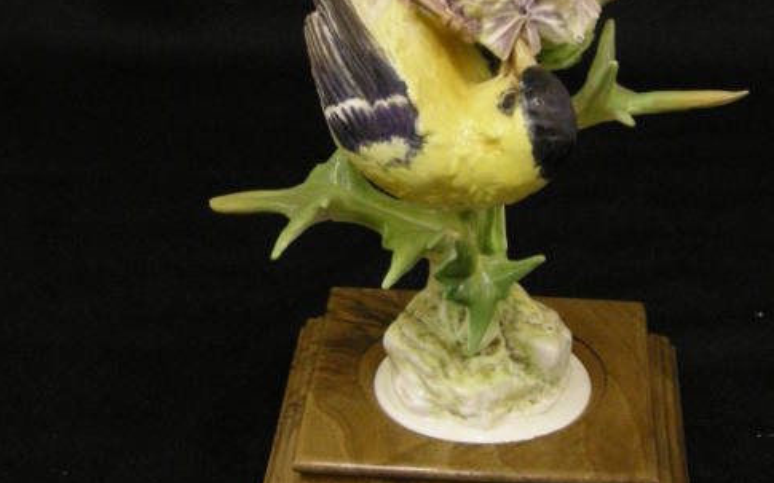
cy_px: 196
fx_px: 1772
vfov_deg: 15.5
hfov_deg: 24.6
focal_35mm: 84
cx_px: 461
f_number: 3.4
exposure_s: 1/15
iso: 400
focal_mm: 10.1
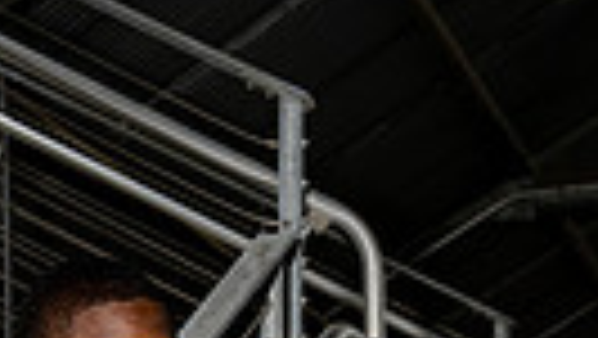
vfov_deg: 7.8
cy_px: 946
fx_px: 2190
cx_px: 139
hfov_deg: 15.5
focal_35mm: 138
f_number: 6.3
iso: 100
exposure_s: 1/250
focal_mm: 39
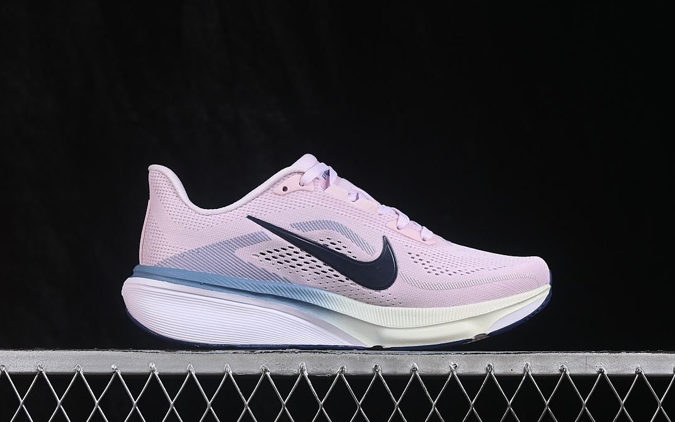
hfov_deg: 26.8
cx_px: 339
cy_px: 210
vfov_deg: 16.9
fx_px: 1416
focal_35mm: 77
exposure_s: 1/80
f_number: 8
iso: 160
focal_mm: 50
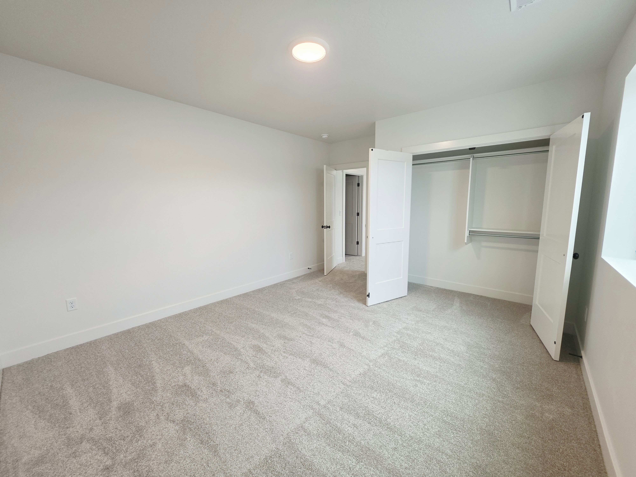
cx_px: 318
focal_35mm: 13
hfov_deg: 106.2
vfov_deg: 89.9
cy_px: 238
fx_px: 239
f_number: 1.9
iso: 100
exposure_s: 1/120
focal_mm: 2.2
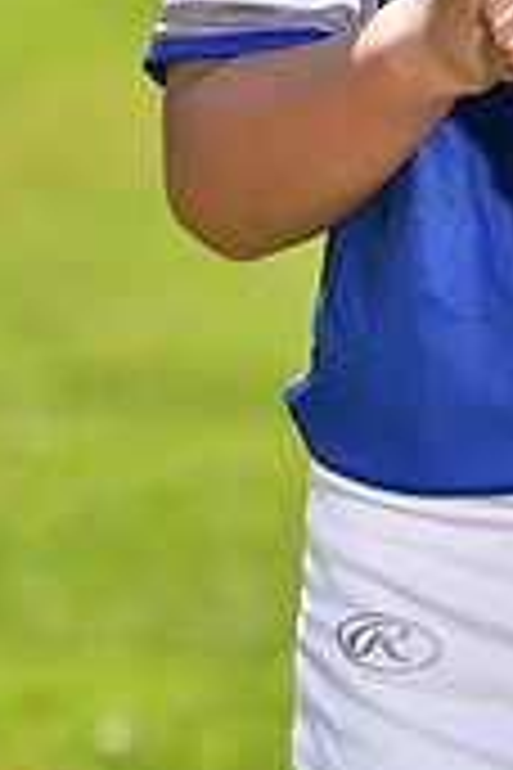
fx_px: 9768
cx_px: 677
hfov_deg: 3.0
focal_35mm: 457
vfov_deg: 4.5
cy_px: -450
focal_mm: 135
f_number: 5.6
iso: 80
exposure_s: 1/200
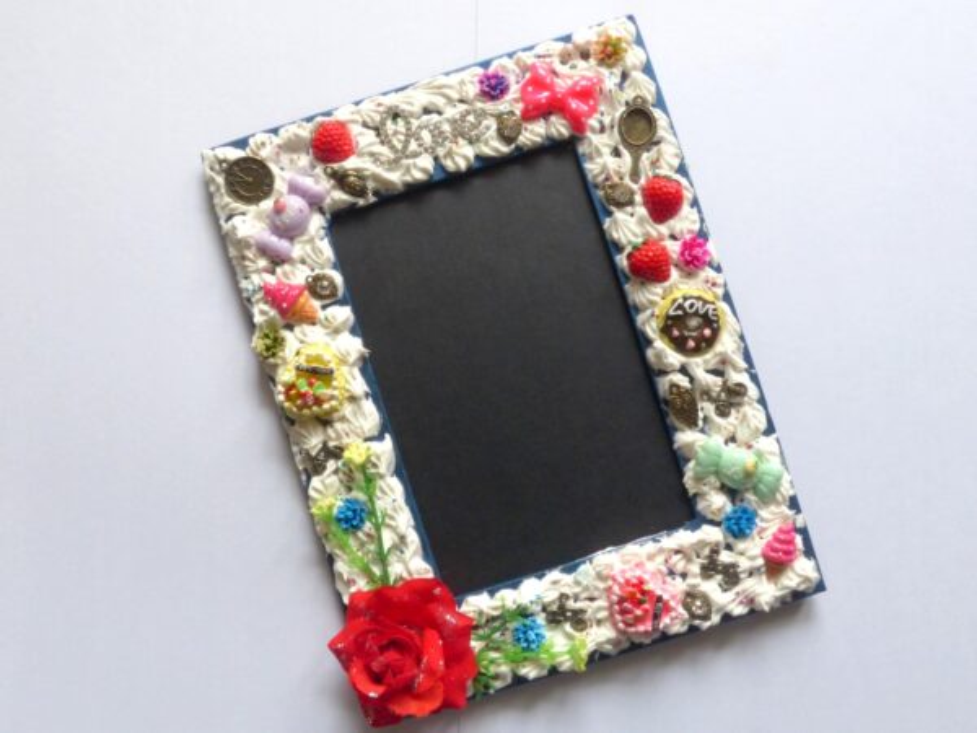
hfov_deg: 61.7
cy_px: 366
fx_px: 818
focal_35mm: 29
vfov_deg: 48.2
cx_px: 488
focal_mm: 5.2
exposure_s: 1/60
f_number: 7.1
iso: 200
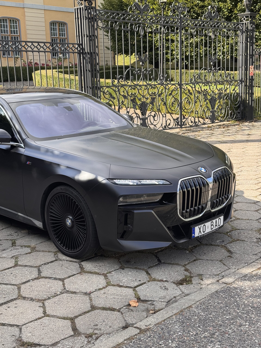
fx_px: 483
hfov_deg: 30.3
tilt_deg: -10.4
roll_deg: +1.3
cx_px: 130
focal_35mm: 48
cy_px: 174
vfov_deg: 39.7
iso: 64
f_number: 1.78
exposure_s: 1/1133
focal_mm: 6.76
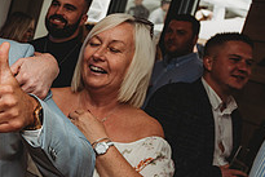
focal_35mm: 68
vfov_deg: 20.1
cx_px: -69
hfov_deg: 25.9
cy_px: 86
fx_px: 501
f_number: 4.5
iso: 400
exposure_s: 1/60
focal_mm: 24
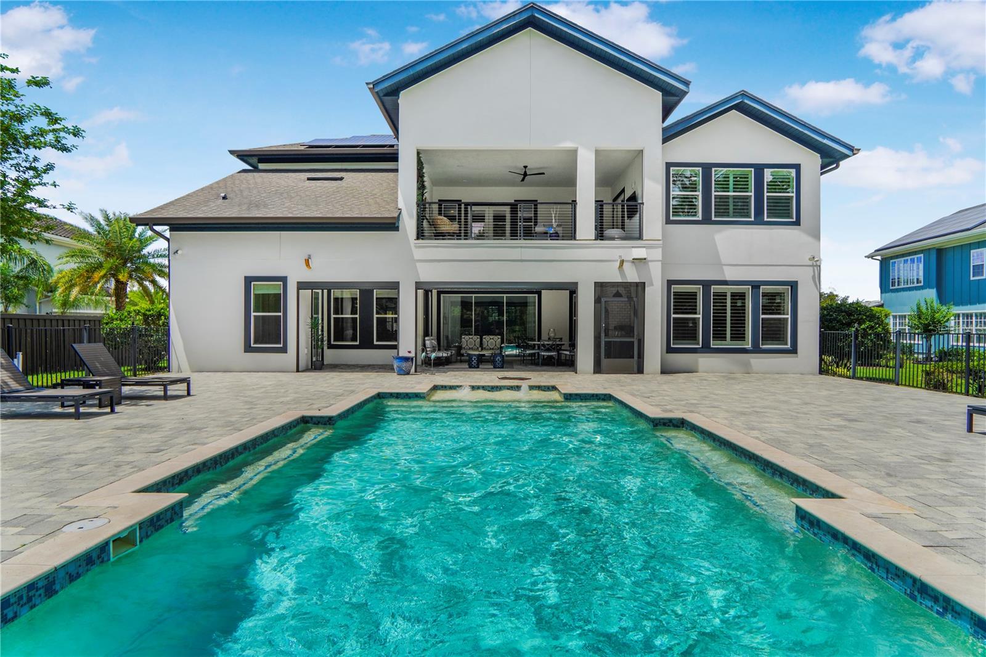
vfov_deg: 67.4
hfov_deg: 90.0
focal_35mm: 18
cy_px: 328
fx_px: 493
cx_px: 493
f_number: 7.1
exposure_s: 1/400
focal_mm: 12
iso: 100
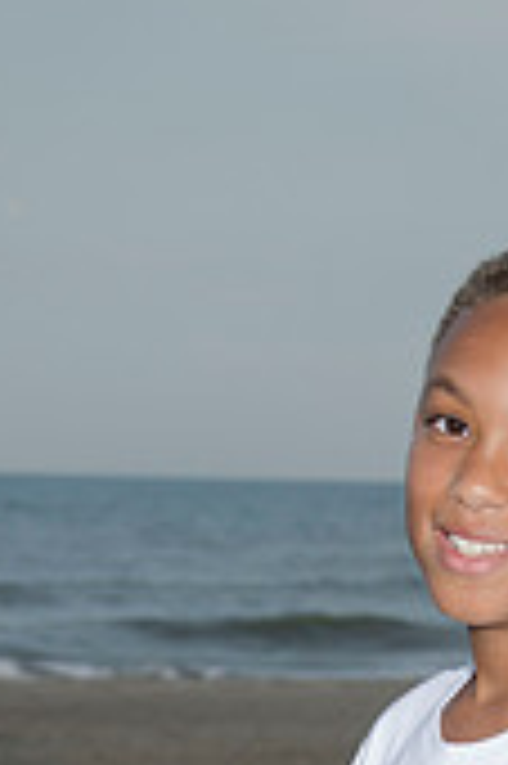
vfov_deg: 9.8
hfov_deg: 6.6
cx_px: 535
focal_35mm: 206
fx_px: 4369
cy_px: 958
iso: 100
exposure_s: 1/250
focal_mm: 52
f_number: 7.1
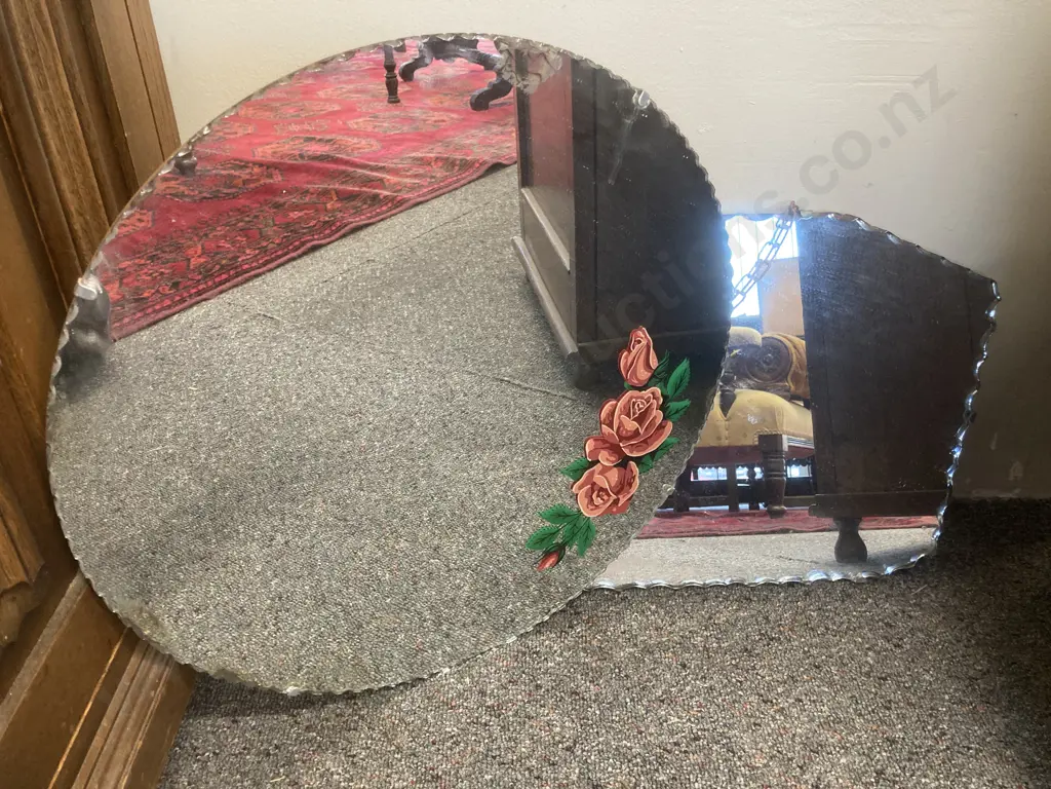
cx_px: 526
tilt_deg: -32.8
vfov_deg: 49.7
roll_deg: -1.7
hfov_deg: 63.4
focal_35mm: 28
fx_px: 850
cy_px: 394
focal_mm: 3.99
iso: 200
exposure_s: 1/50
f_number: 1.8
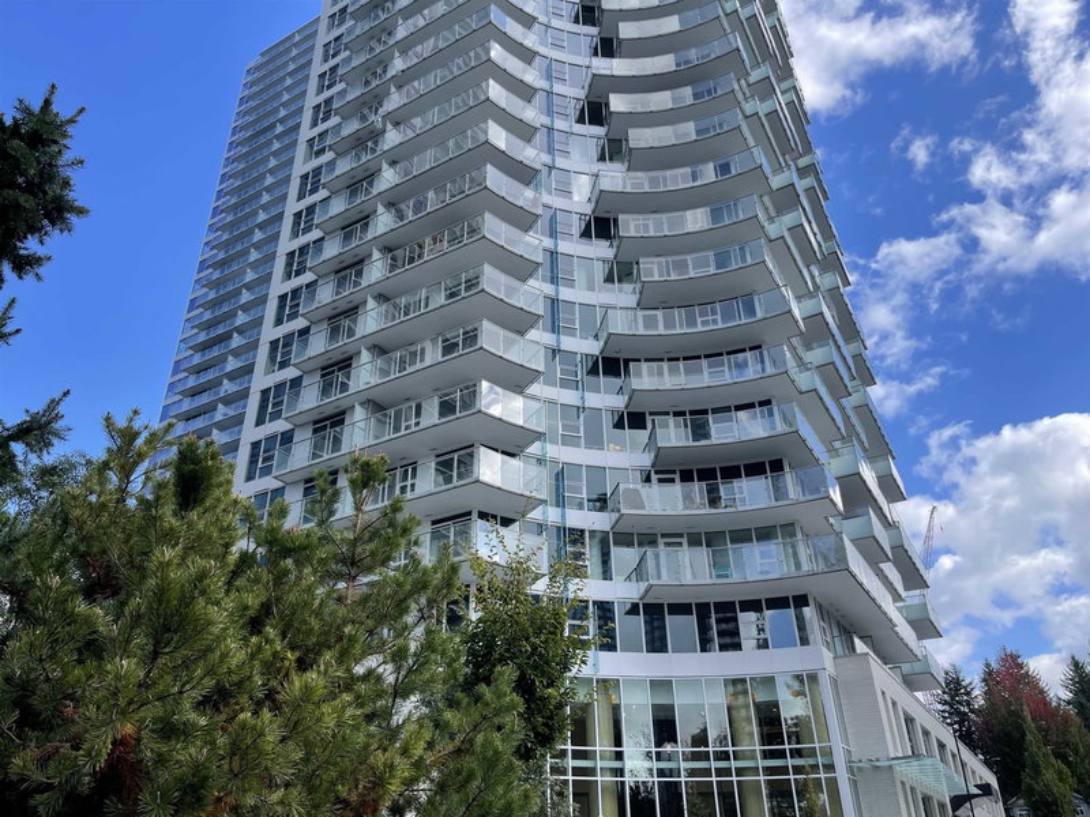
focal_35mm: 25
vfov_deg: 54.9
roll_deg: +0.2
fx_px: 787
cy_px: 408
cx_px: 545
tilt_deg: +30.0
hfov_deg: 69.4
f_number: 1.6
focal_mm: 5.1
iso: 32
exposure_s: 1/1067
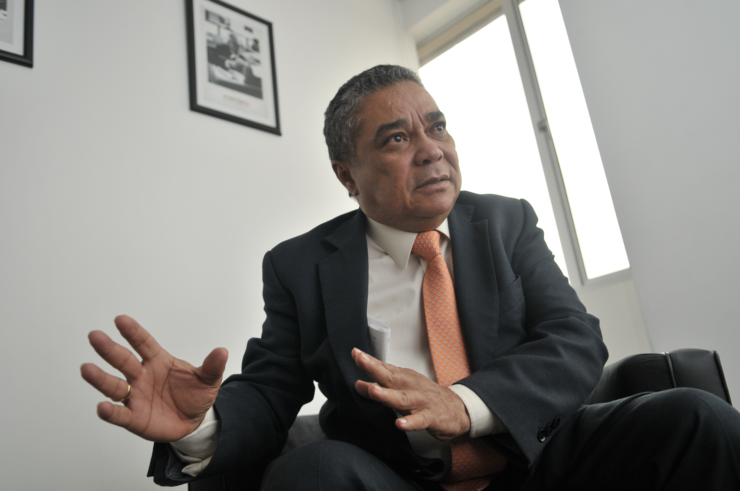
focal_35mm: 30
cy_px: 246
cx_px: 370
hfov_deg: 62.0
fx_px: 616
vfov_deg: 43.5
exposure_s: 1/320
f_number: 2.8
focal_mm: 20
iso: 400
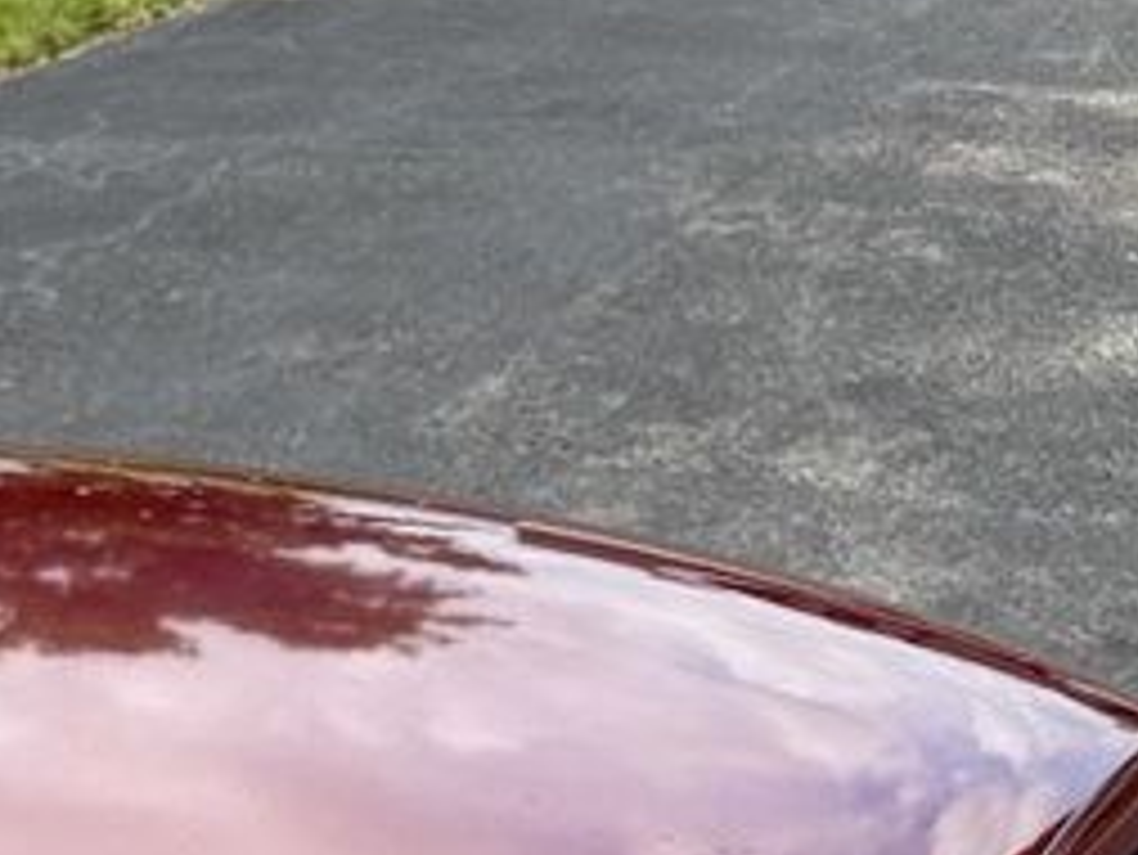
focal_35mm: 97
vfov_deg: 14.0
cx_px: -513
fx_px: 3190
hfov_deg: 18.2
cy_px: 1400
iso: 80
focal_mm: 6.76
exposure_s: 1/3584
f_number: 1.78
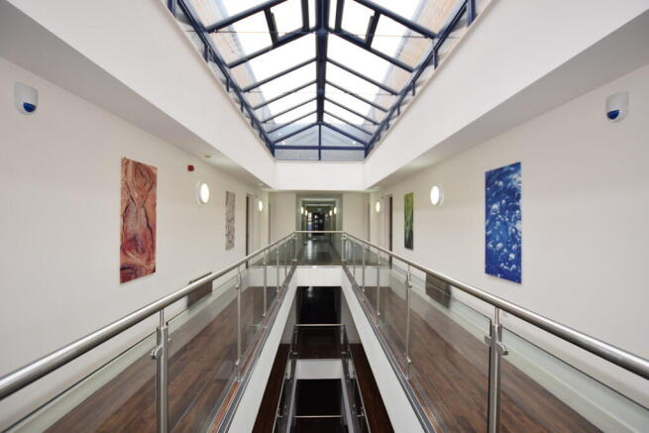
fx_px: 298
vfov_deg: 72.1
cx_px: 324
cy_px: 216
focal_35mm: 16
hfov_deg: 95.0
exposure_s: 1/200
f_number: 3.5
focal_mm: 11
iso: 500
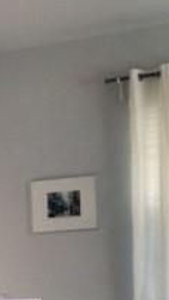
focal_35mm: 114
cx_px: -50
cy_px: 285
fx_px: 906
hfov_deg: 10.4
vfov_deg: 18.4
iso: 100
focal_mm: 4.12
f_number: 2.4
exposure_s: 1/20
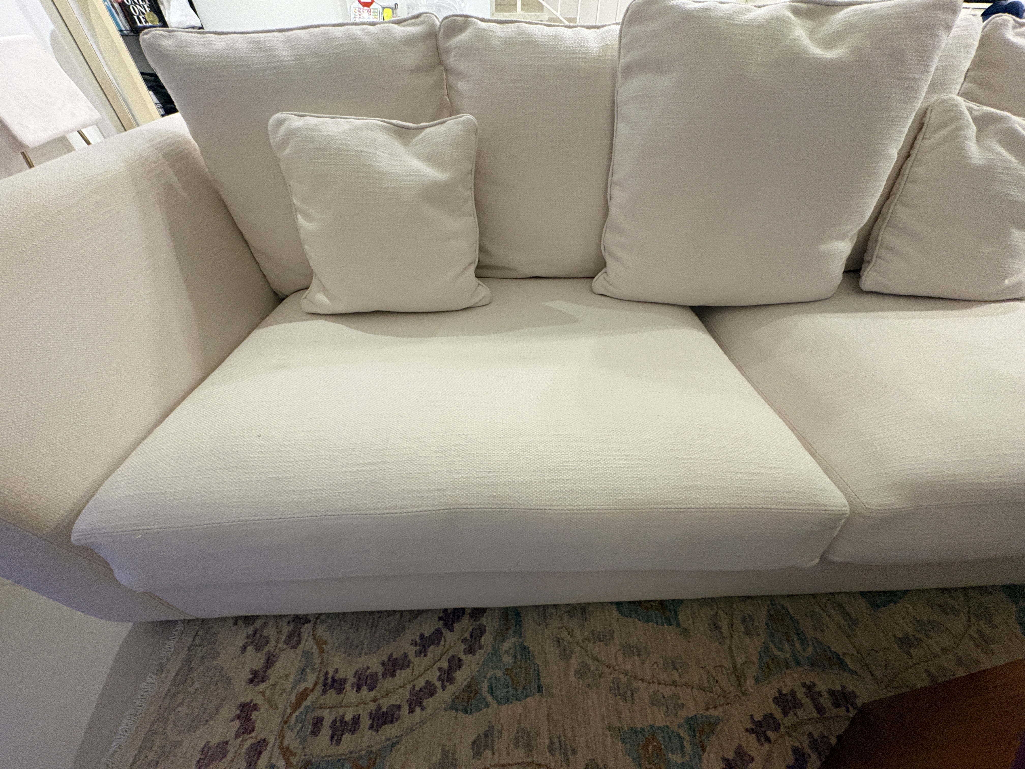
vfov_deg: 85.7
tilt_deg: -44.0
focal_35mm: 14
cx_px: 512
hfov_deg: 102.1
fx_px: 415
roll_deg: +1.5
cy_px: 384
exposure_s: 1/50
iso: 500
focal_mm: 2.22
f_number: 2.2
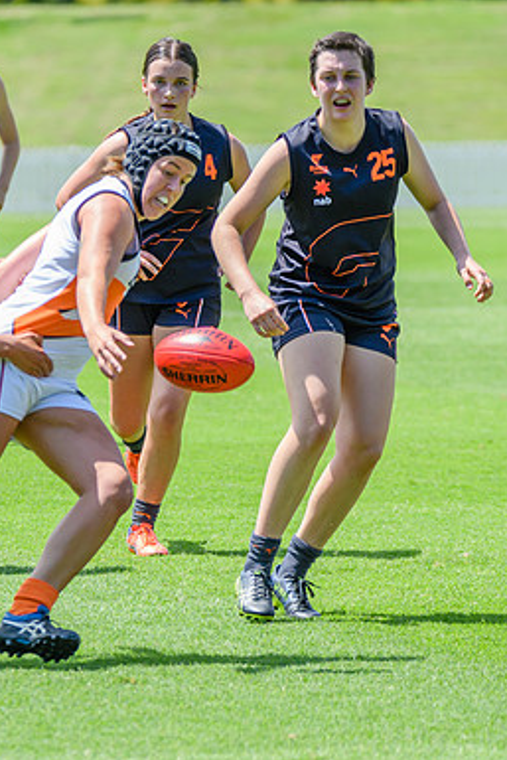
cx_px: 114
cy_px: 440
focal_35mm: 454
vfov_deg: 4.5
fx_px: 9581
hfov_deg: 3.0
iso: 800
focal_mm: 260
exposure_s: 1/1600
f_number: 7.1
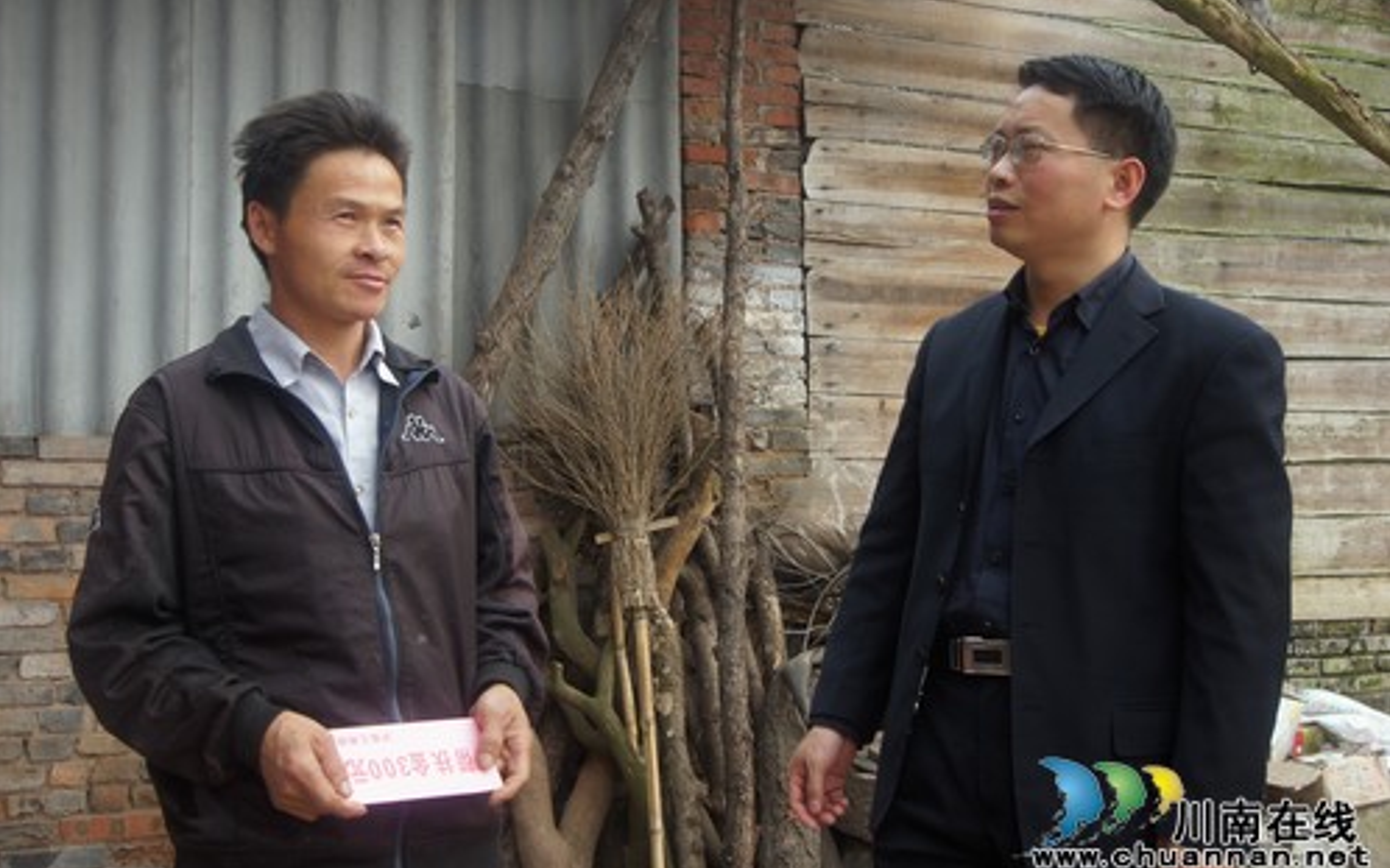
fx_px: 1629
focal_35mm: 43
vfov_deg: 29.8
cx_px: 695
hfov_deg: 46.2
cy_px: 417
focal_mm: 28
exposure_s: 1/80
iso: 200
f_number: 9
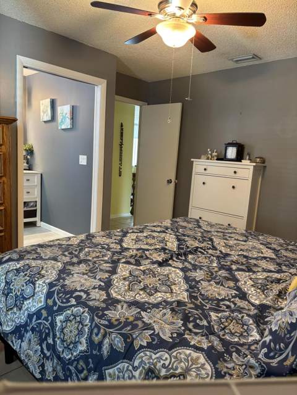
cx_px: 148
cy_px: 198
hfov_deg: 53.1
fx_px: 297
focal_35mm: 26
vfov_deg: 67.3
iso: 250
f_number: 1.6
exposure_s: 1/60
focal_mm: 5.96
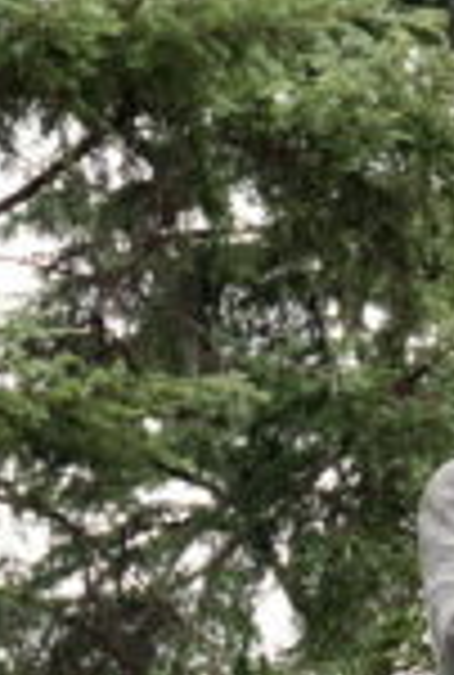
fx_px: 3757
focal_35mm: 200
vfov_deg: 10.1
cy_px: 796
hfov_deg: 6.8
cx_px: 659
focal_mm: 40
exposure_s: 1/80
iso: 100
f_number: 4.5
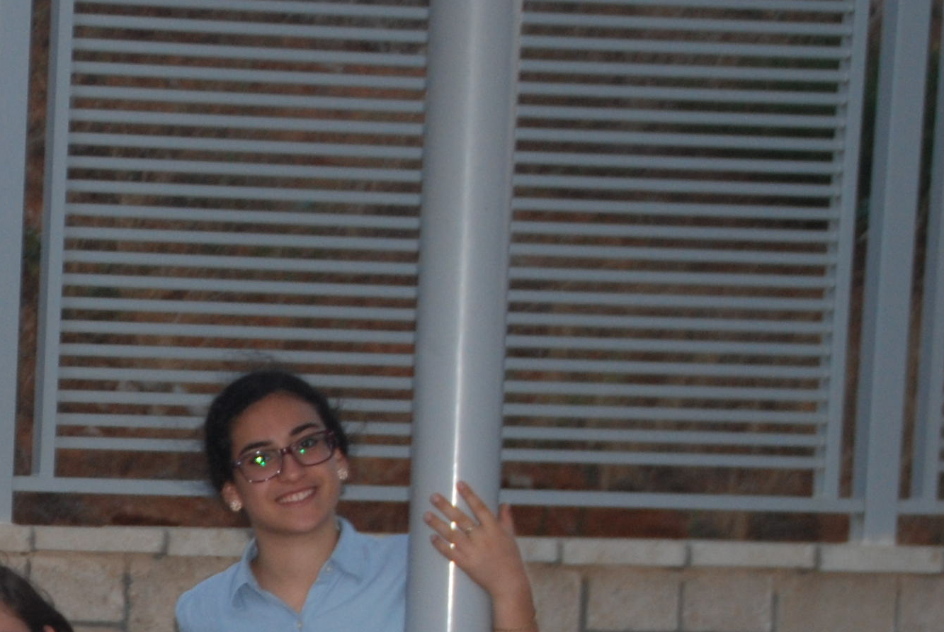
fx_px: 4804
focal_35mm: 183
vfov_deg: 7.5
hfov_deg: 10.9
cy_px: 712
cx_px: -353
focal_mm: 42
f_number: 4.5
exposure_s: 1/60
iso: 360
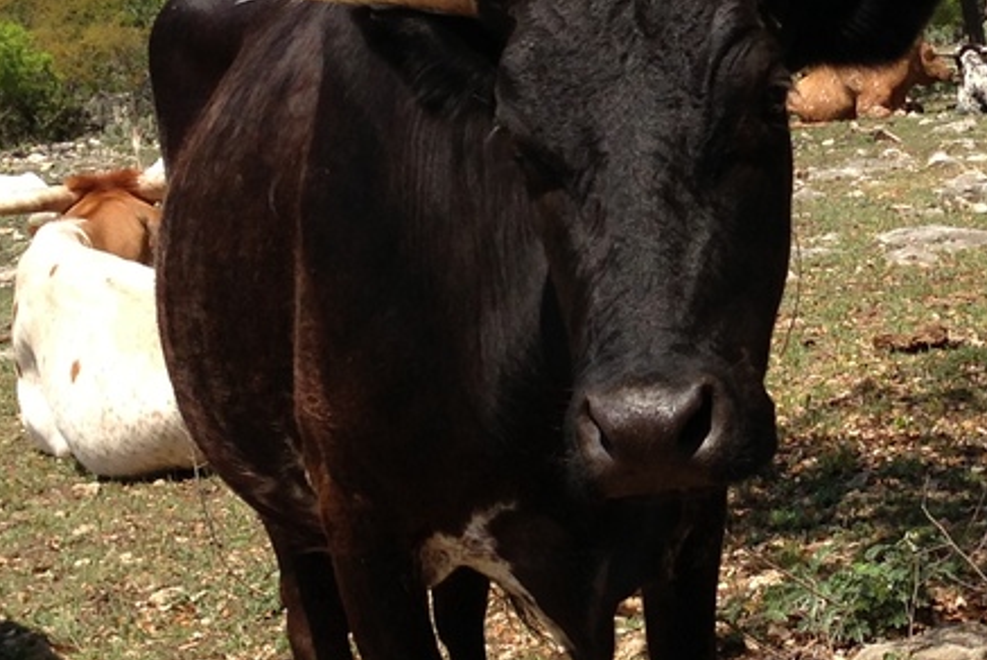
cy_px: 384
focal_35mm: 113
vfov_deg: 12.1
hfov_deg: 17.8
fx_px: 3100
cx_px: 912
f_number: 2.4
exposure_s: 1/1130
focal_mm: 4.13
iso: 50
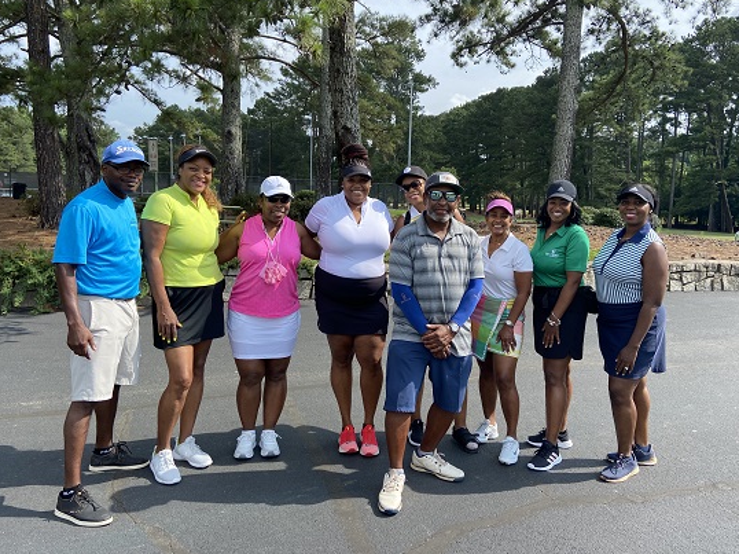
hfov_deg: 61.7
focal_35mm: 29
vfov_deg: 48.1
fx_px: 619
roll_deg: -1.1
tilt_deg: -5.5
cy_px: 247
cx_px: 383
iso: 32
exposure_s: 1/1429
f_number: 1.8
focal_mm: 4.25
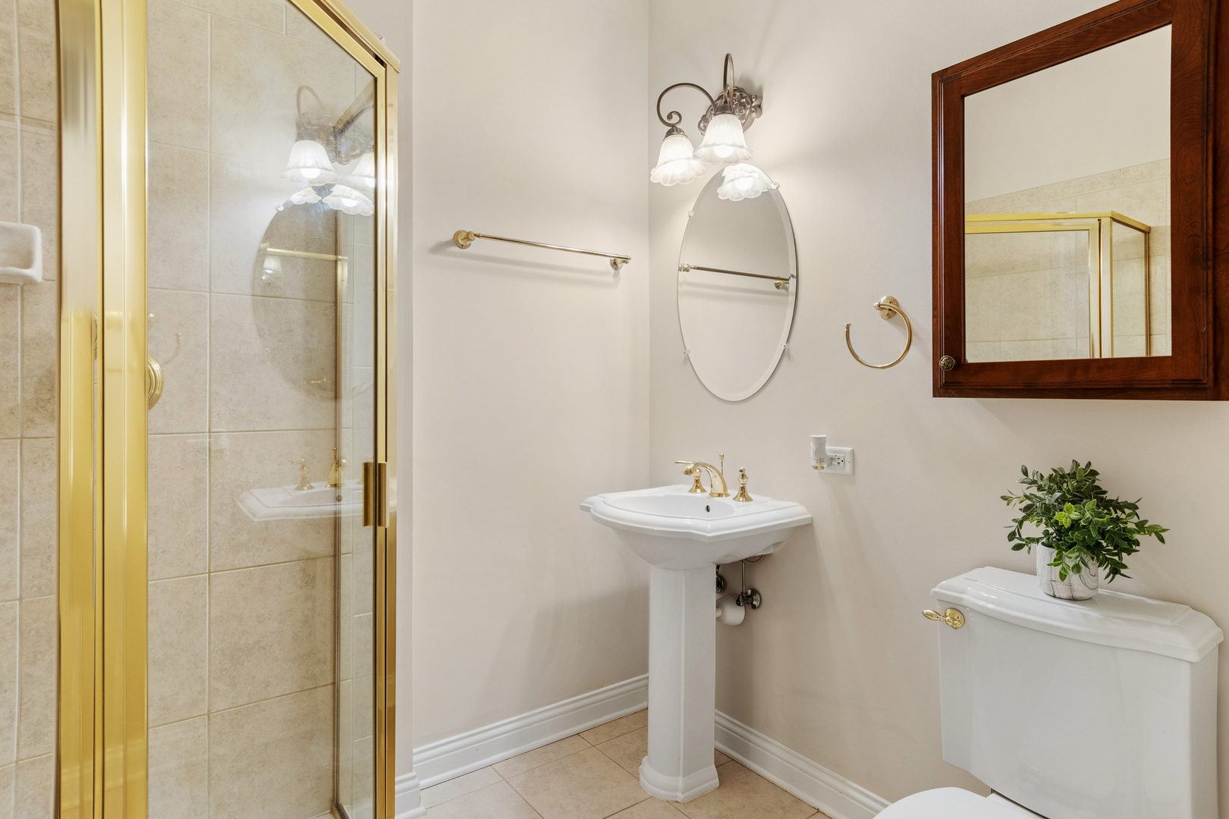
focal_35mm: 18
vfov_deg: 67.4
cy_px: 410
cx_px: 614
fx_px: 614
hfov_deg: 90.0
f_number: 8
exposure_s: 1/6
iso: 250
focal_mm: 12
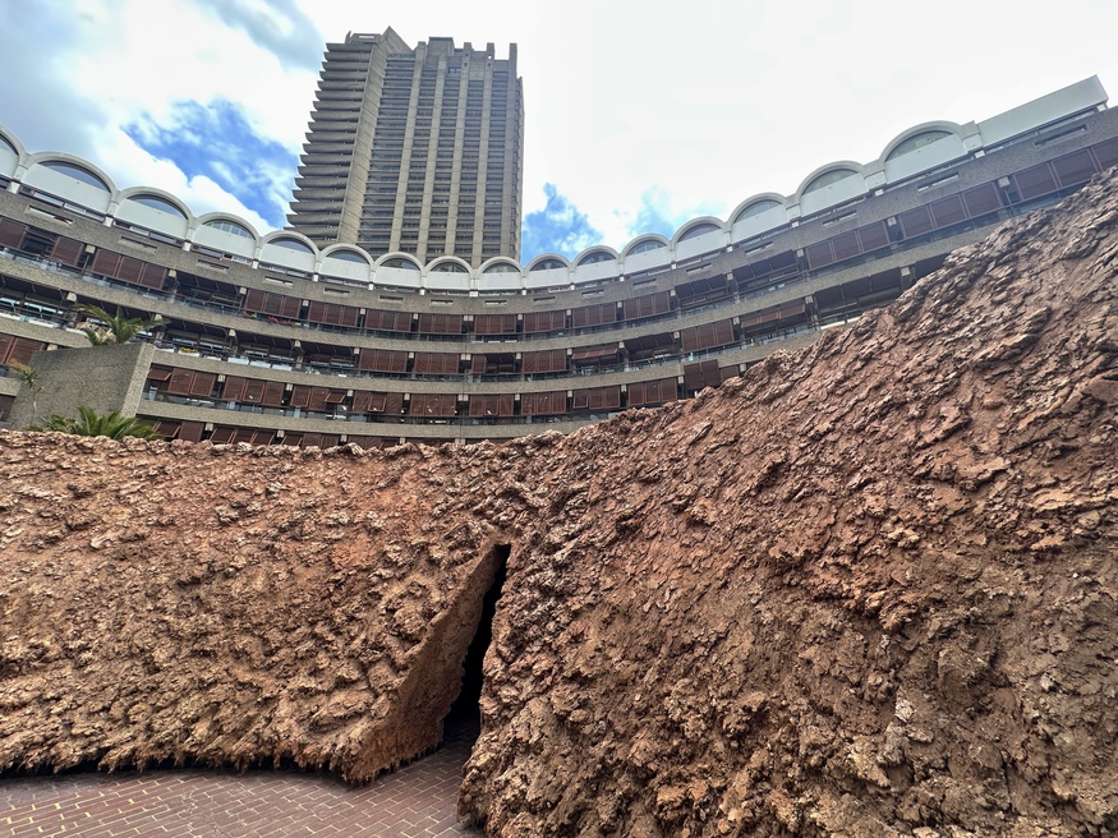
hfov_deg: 102.1
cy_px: 419
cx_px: 559
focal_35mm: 14
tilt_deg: +18.1
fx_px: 452
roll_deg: -0.2
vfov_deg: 85.7
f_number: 2.2
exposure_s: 1/220
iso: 40
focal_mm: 2.22
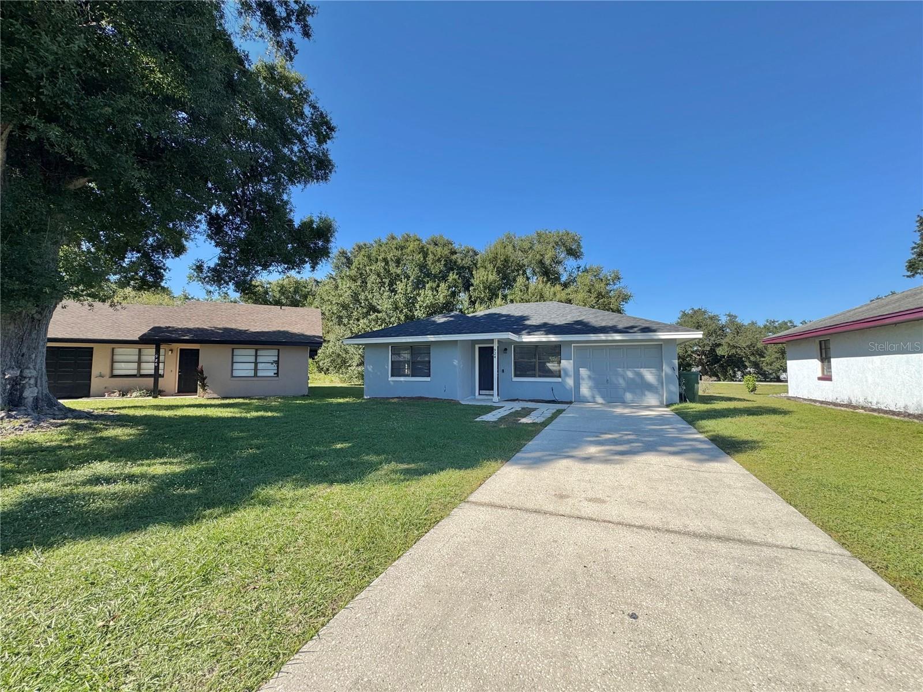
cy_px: 346
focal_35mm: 14
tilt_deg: +2.2
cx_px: 462
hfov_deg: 102.1
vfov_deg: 85.7
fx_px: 373
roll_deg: +1.4
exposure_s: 1/763
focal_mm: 2.22
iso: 40
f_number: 2.2
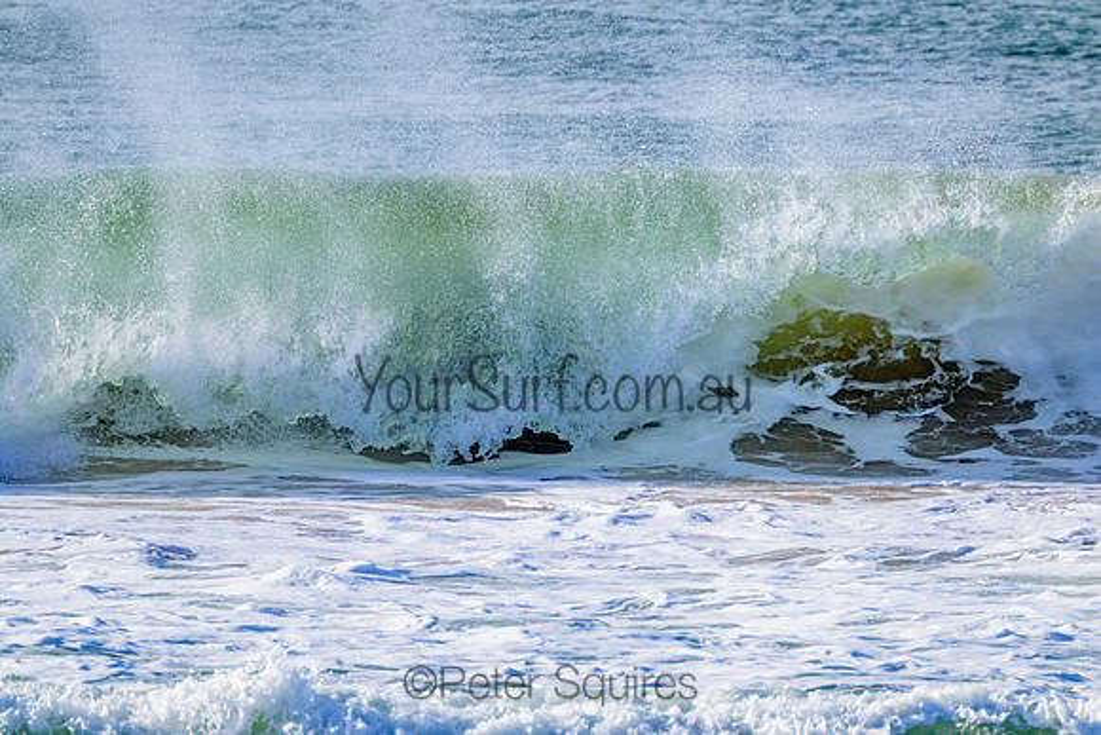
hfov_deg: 2.6
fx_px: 24471
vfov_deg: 1.7
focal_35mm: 800
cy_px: 368
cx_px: 550
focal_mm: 800
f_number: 11
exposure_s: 1/2000
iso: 1400
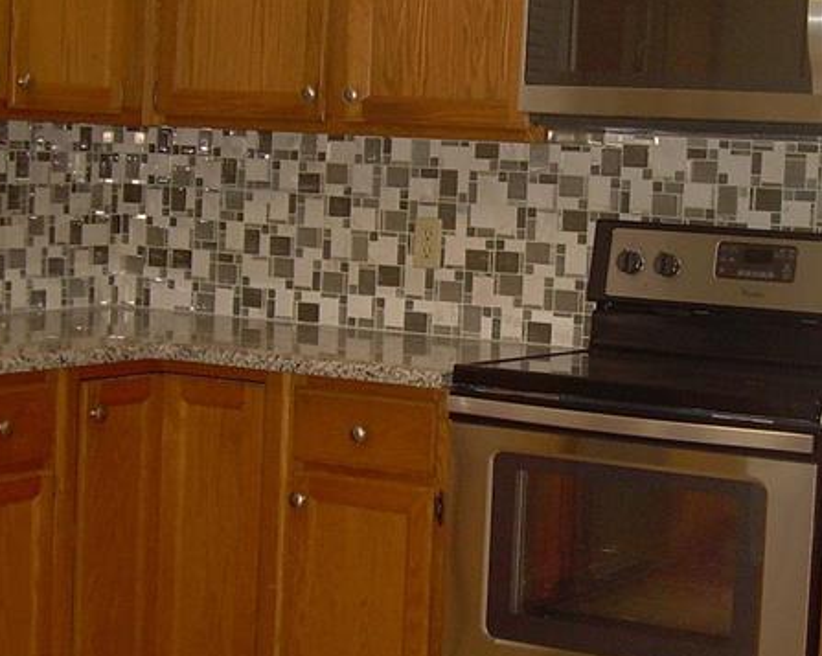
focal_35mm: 85
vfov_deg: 18.0
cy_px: 287
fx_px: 2067
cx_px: 471
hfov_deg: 22.5
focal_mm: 6.3
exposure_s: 1/60
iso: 130
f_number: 2.8
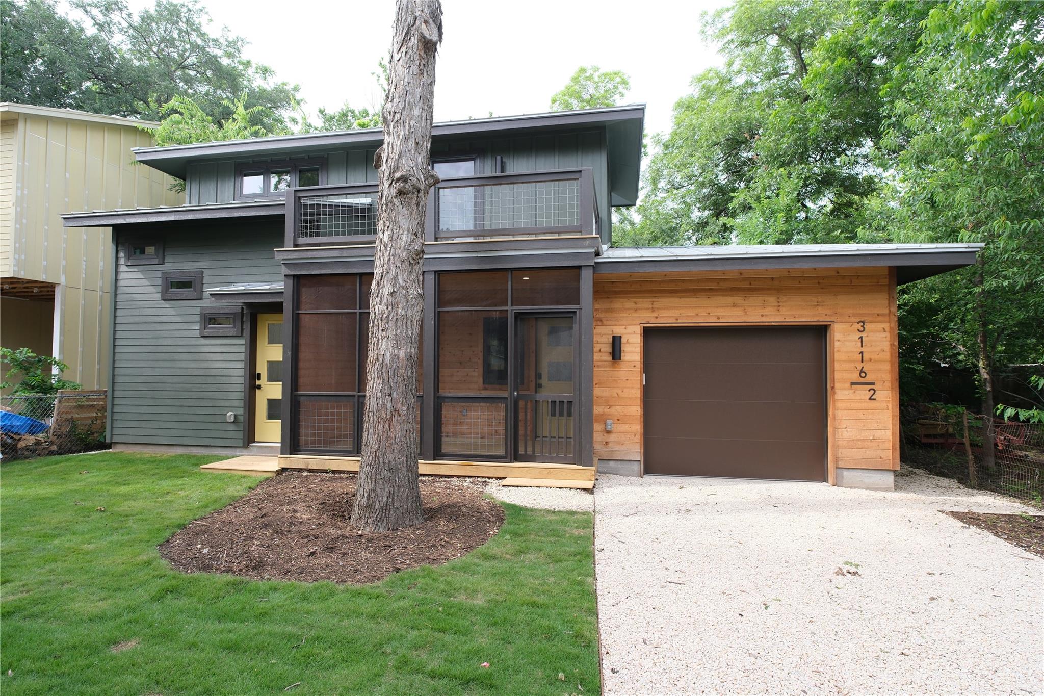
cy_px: 348
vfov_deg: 67.4
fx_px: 522
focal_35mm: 18
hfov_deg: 90.0
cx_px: 522
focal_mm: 12.2
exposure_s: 1/320
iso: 320
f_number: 4
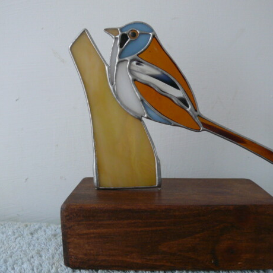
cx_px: 141
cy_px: 138
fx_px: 384
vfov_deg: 39.2
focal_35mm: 43
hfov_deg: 39.2
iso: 200
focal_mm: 7.4
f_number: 2.8
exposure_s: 1/20
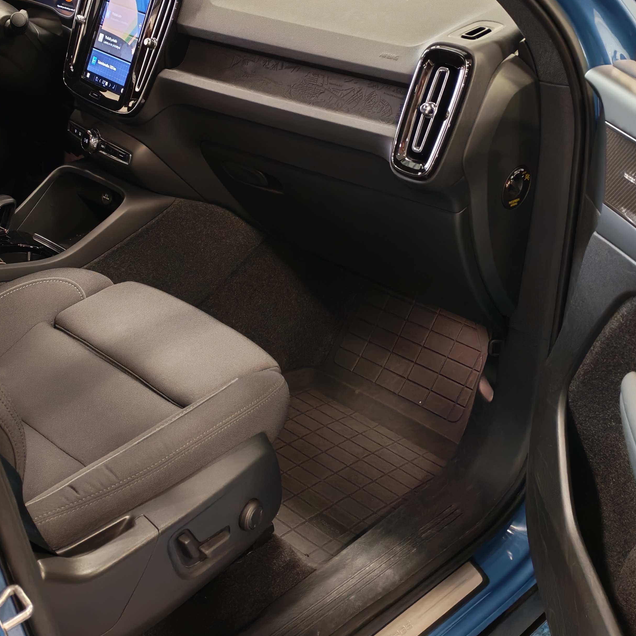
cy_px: 249
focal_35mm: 49
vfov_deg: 34.5
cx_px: 268
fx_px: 1019
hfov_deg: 34.6
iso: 800
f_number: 1.9
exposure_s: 1/50
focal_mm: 6.12
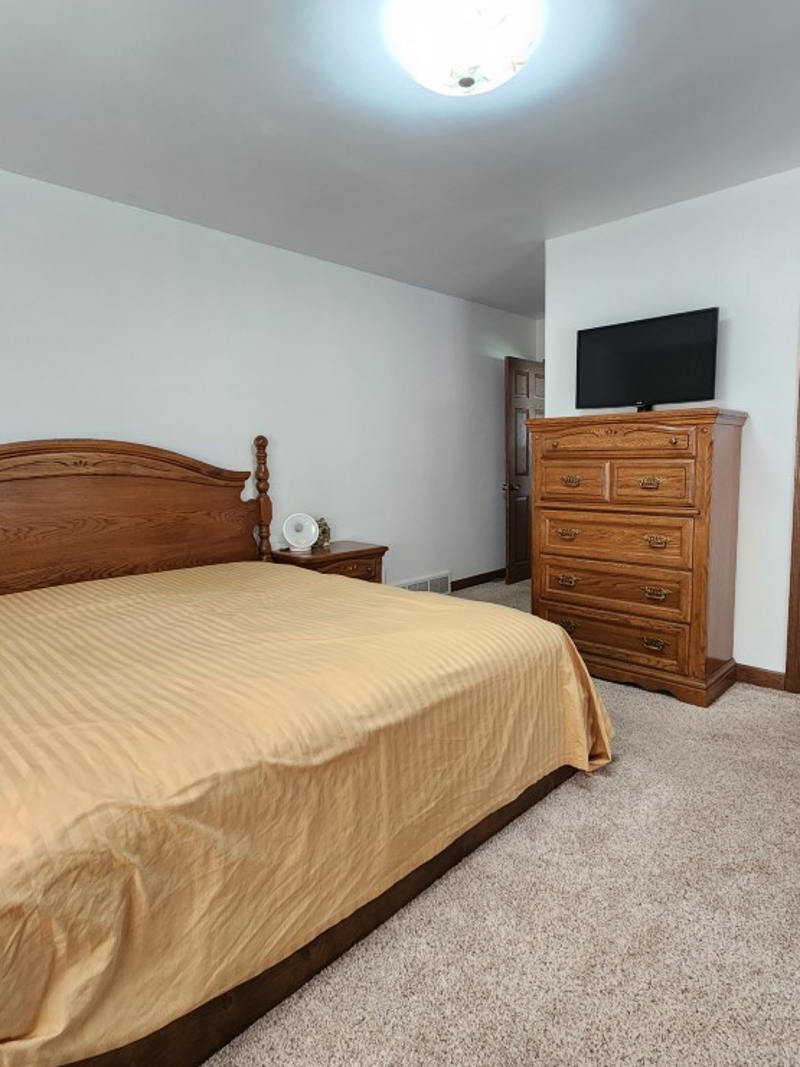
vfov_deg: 87.7
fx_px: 555
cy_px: 515
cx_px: 406
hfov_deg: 71.6
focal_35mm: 18
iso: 400
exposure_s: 1/60
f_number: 2.2
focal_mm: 2.2
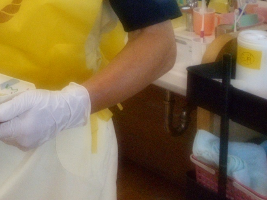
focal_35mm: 83
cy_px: -51
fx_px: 640
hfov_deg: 22.2
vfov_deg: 16.9
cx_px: -30
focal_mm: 5.1
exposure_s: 1/200
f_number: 3.4
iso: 800
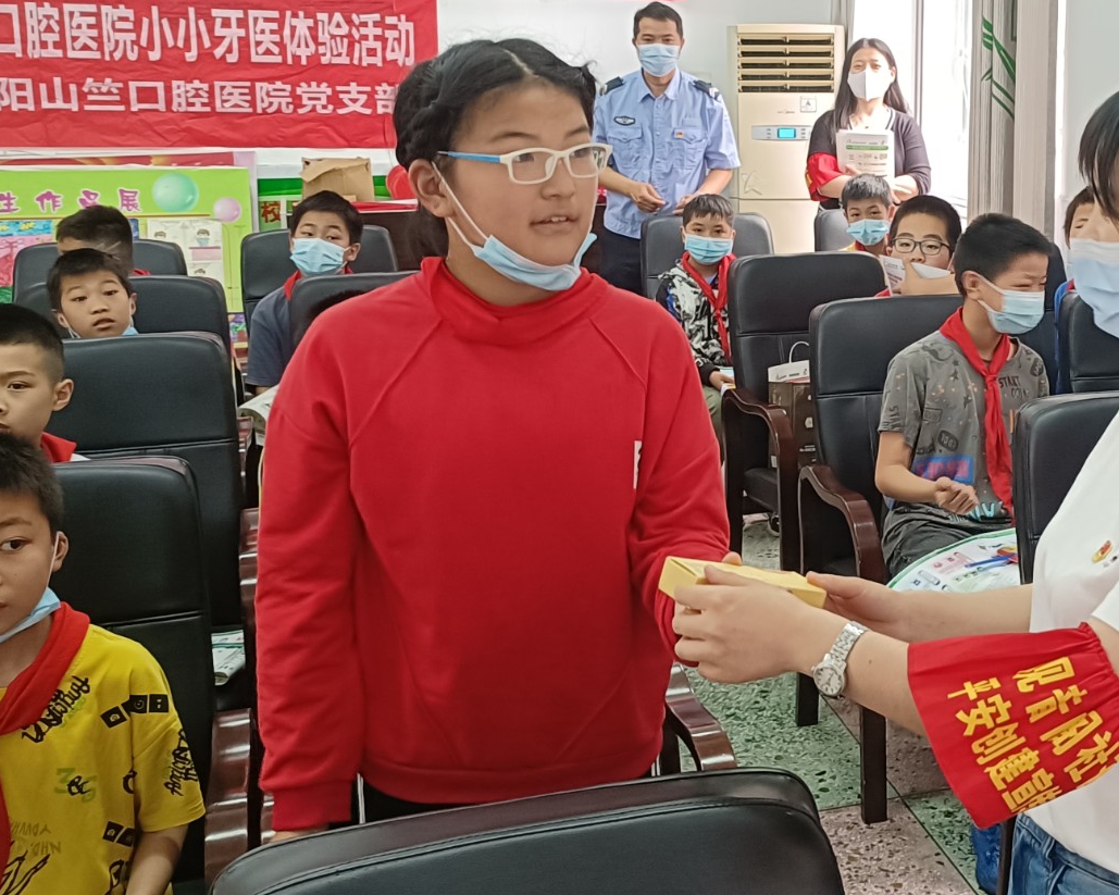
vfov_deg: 34.1
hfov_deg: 40.7
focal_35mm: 44
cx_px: 857
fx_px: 1457
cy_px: 365
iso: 819
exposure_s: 1/33.3
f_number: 1.9
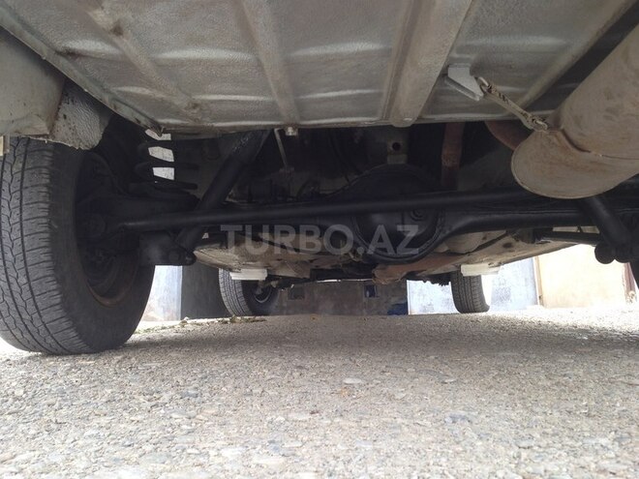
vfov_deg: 42.9
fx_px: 609
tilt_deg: +14.0
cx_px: 320
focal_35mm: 33
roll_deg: +0.0
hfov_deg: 55.4
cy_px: 240
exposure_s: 1/120
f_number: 2.4
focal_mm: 4.12
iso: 50
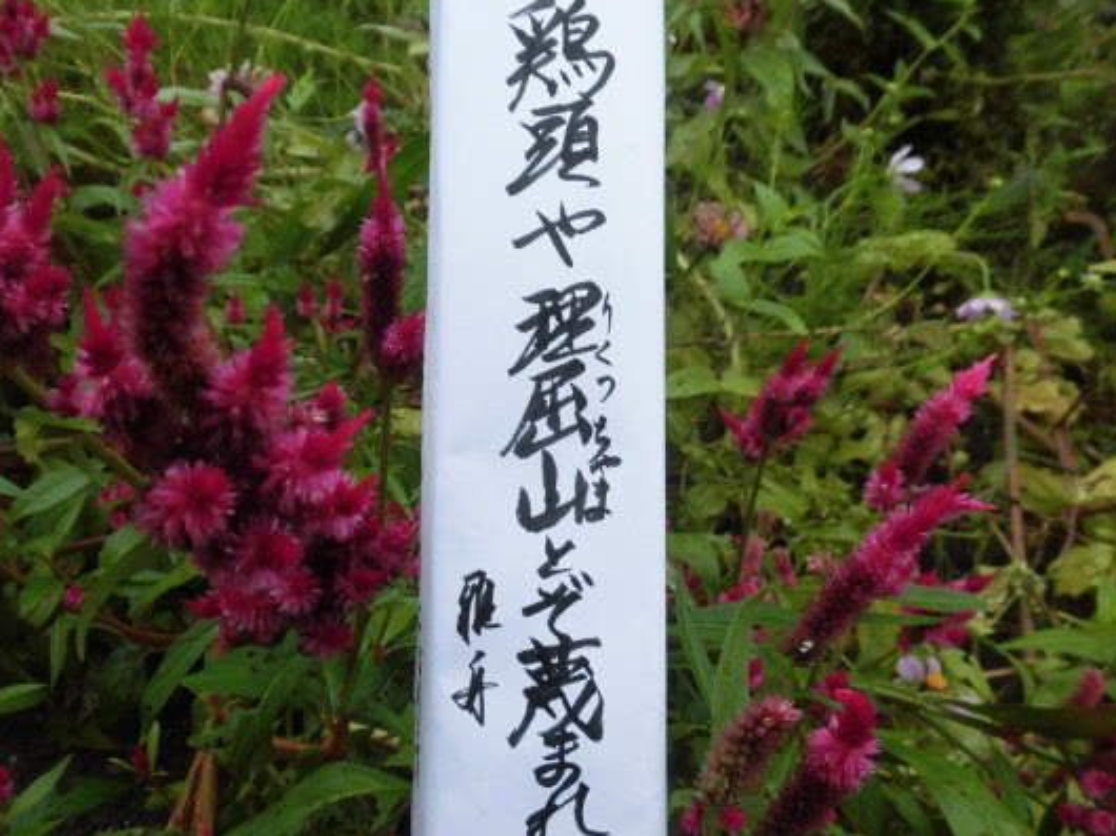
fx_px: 935
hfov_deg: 61.2
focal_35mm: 29
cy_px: 434
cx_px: 455
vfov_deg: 48.2
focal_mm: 4.3
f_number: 3.1
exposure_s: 1/100
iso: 125
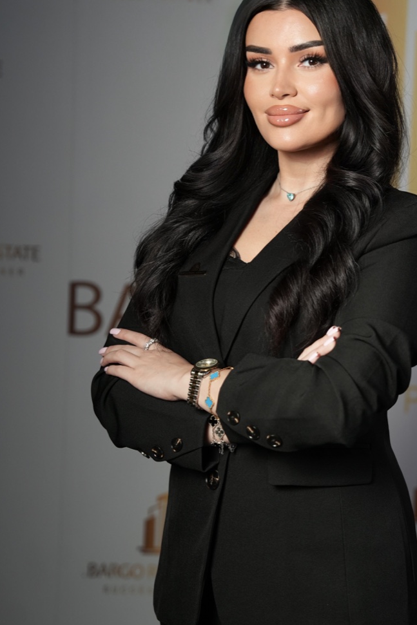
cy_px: 291
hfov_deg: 13.5
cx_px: 292
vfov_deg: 20.2
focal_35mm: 101
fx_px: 1754
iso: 1000
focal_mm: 70
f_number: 2.8
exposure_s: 1/80
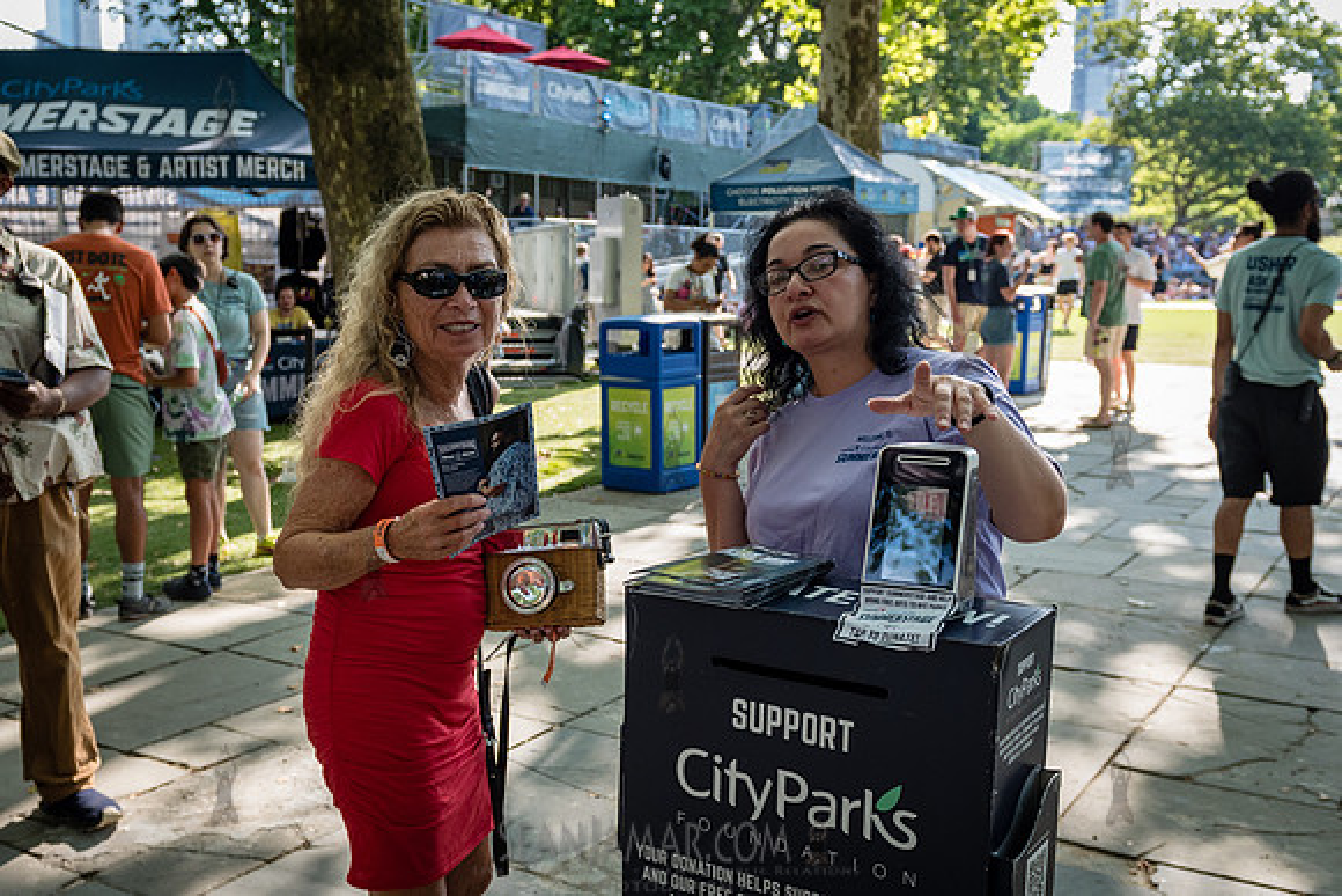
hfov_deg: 50.4
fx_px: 1424
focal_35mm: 38
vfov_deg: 34.9
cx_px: 619
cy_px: 488
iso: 320
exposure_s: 1/640
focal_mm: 24
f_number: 3.5
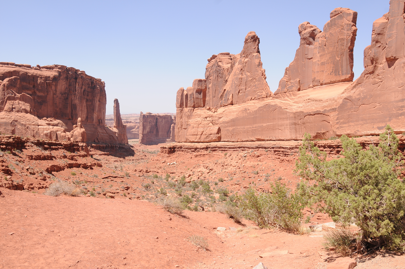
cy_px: 134
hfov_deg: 49.6
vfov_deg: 34.1
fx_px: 438
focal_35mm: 39
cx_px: 202
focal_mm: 26
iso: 200
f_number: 9
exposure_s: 1/320
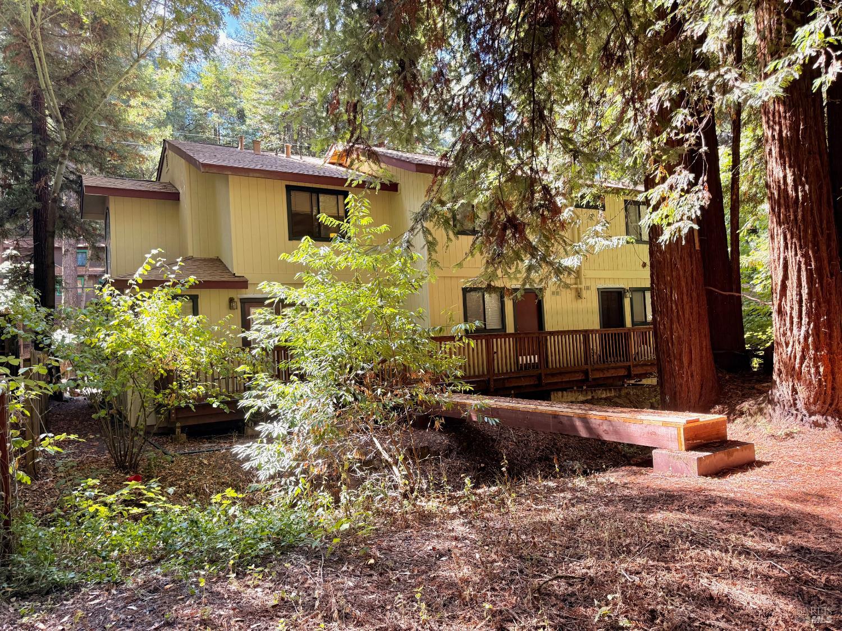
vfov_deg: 56.8
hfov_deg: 71.6
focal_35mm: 24
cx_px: 421
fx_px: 584
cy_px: 316
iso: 160
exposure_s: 1/241
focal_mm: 6.76
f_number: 1.78
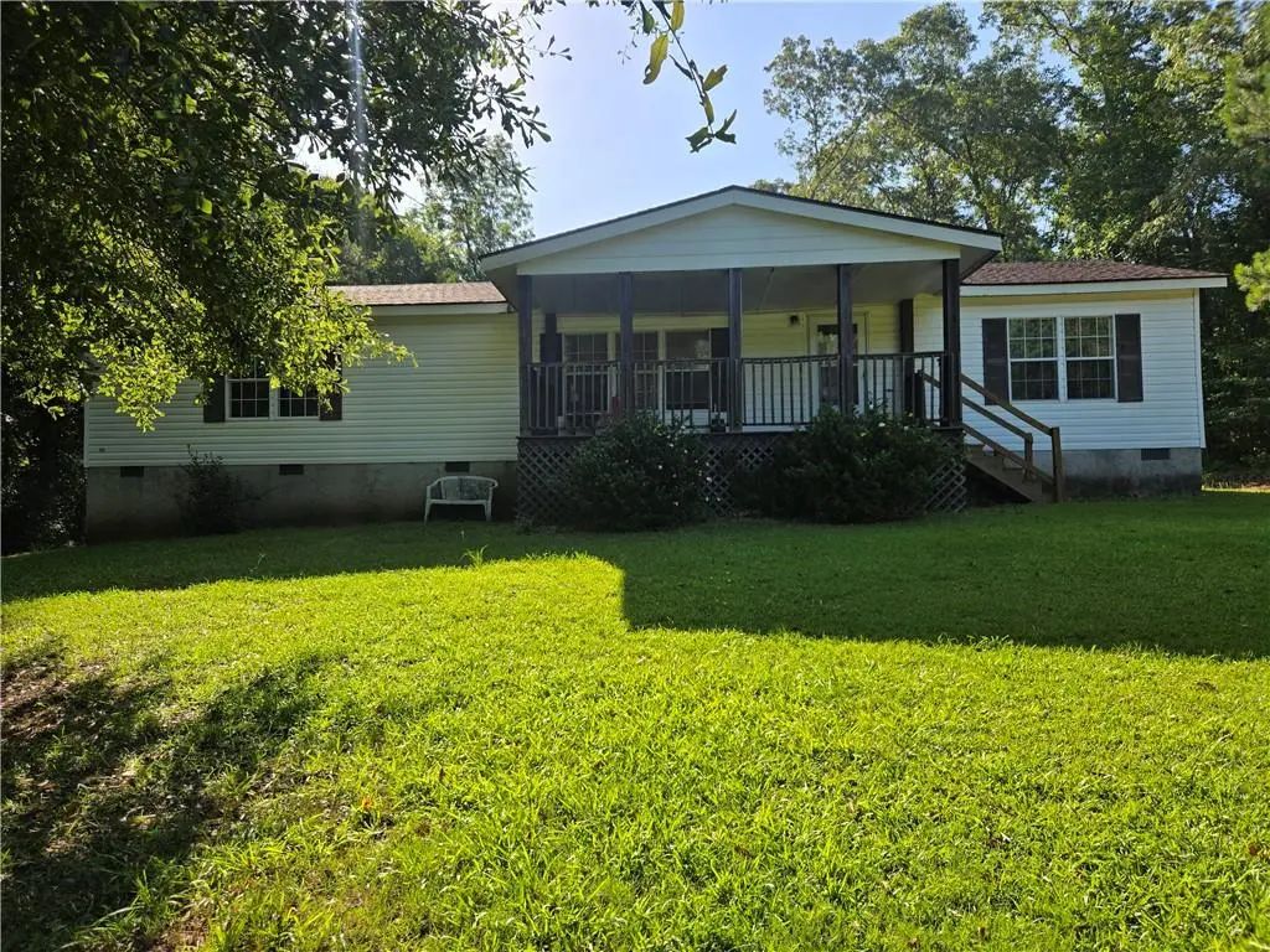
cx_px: 635
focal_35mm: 23
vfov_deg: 58.9
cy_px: 476
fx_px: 844
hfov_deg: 73.9
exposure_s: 1/2921
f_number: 1.8
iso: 40
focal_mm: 5.4
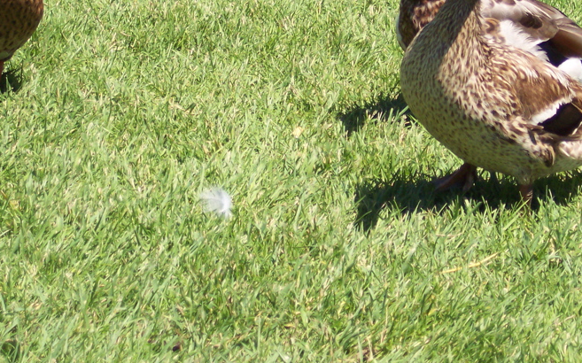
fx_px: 2331
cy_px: 30
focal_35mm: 147
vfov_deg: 8.9
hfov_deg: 14.2
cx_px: 423
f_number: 4.1
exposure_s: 1/700
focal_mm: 18.7
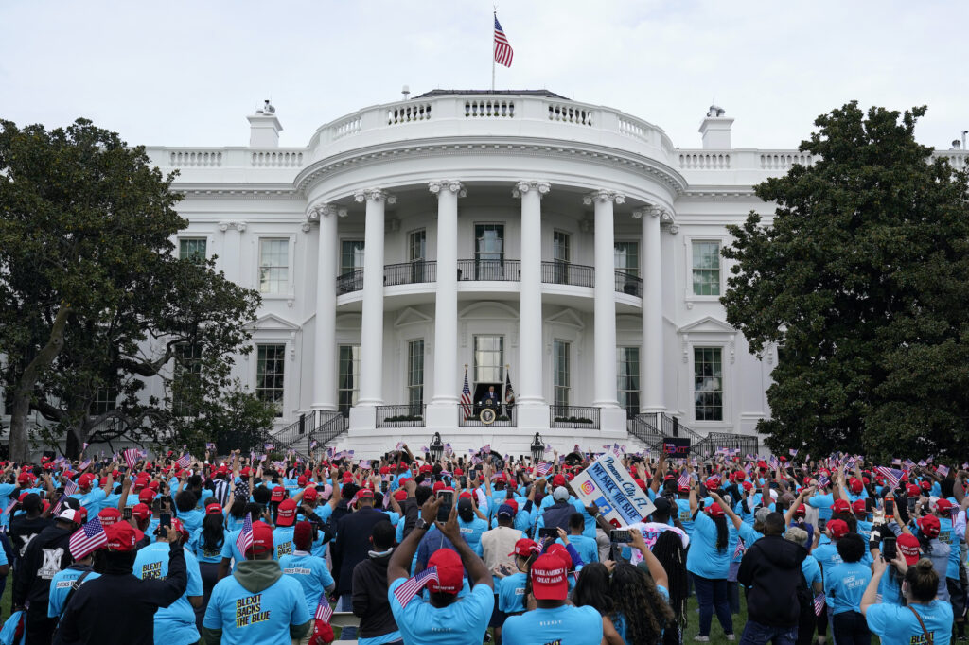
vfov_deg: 32.6
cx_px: 484
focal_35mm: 41
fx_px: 1103
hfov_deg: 47.4
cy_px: 322
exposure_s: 1/800
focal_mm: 41
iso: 500
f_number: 8
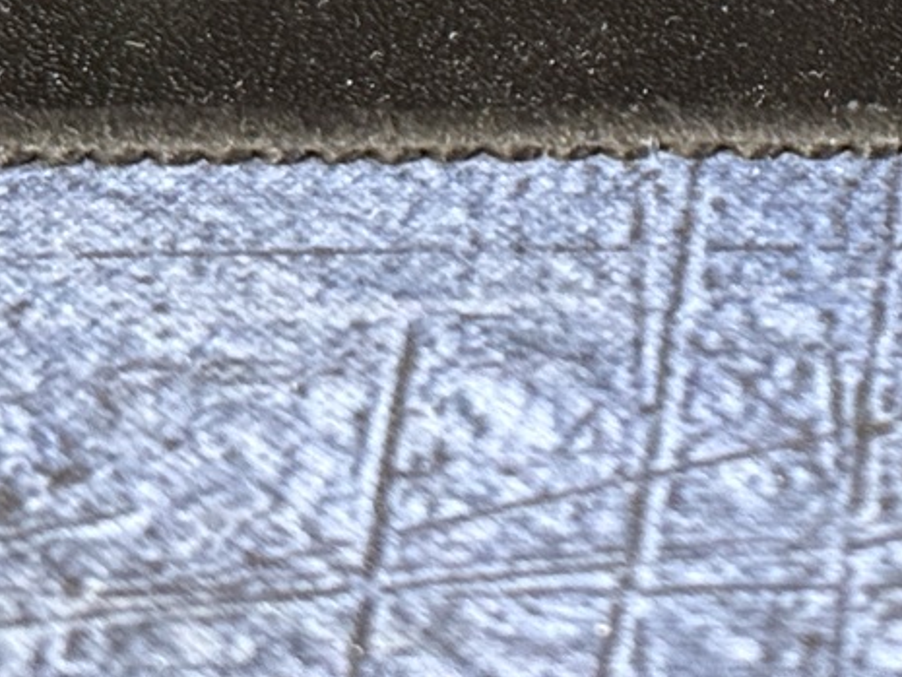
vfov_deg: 8.7
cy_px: -409
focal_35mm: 165
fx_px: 4301
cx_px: 1013
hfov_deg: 11.8
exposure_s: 1/50
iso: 250
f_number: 1.78
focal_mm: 6.76
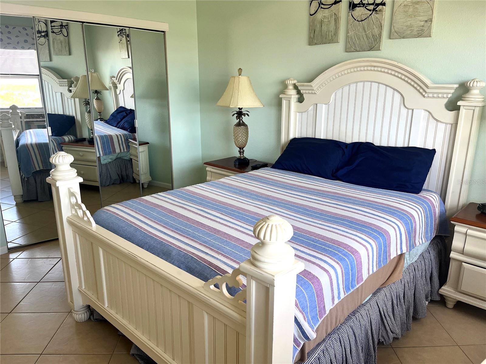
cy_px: 182
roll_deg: -0.5
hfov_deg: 67.3
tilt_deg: -16.2
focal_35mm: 26
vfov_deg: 53.1
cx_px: 243
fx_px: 365
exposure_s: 1/120
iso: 100
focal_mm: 5.1
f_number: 1.6
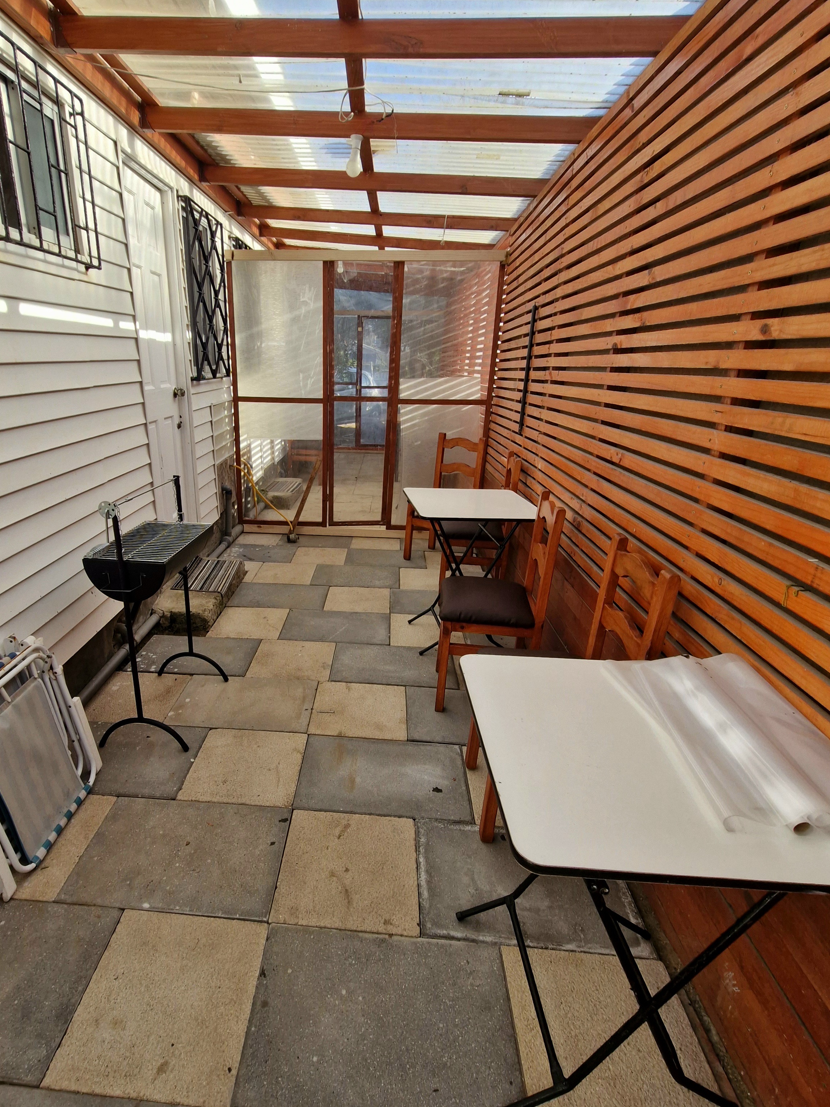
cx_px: 333
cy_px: 549
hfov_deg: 73.9
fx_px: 544
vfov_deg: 91.0
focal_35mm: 17
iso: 50
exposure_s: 1/588
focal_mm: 1.74
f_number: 2.2
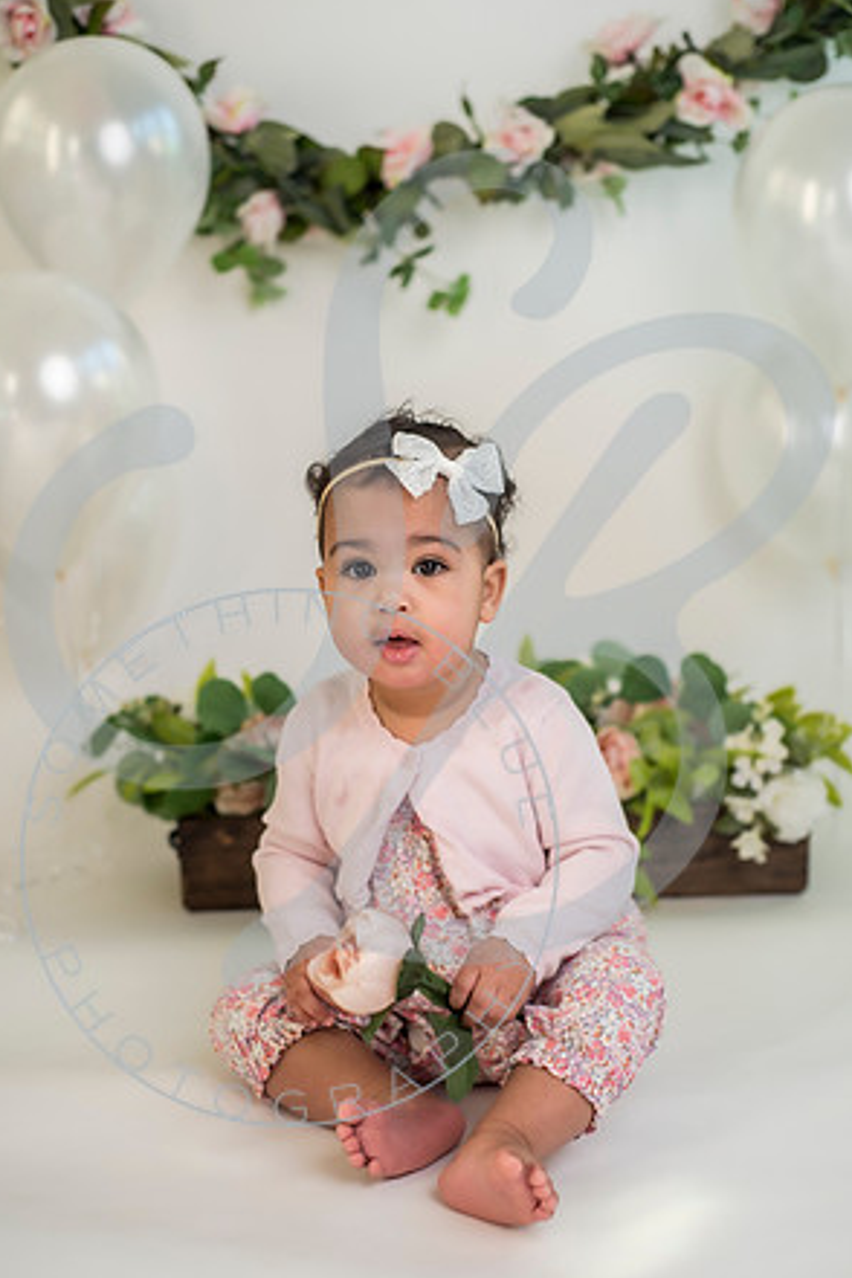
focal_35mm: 51
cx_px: 420
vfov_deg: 38.9
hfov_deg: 26.5
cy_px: 638
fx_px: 1810
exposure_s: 1/200
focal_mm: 50
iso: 100
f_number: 2.8
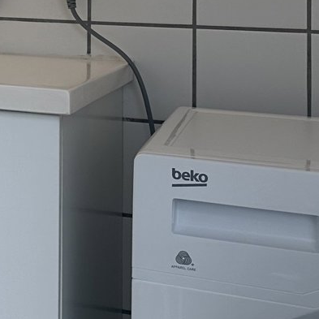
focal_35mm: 108
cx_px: -398
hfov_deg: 13.0
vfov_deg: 15.5
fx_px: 1126
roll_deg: -0.4
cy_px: -63
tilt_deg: +0.9
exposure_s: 1/109
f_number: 1.78
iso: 64
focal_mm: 6.86
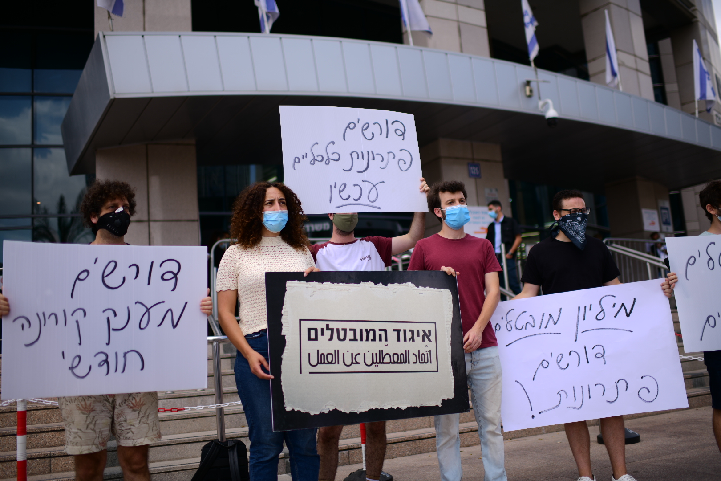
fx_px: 701
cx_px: 360
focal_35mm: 35
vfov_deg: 37.9
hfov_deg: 54.4
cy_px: 240
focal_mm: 35
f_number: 1.4
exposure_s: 1/1250
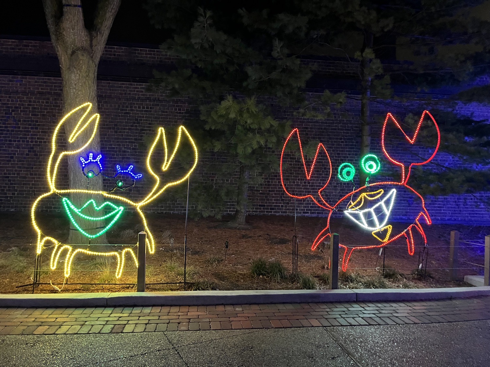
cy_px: 184
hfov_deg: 67.3
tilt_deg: -1.7
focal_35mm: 26
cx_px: 245
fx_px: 368
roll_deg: -0.6
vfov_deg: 53.1
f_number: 1.6
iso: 640
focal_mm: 5.1
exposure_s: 1/30
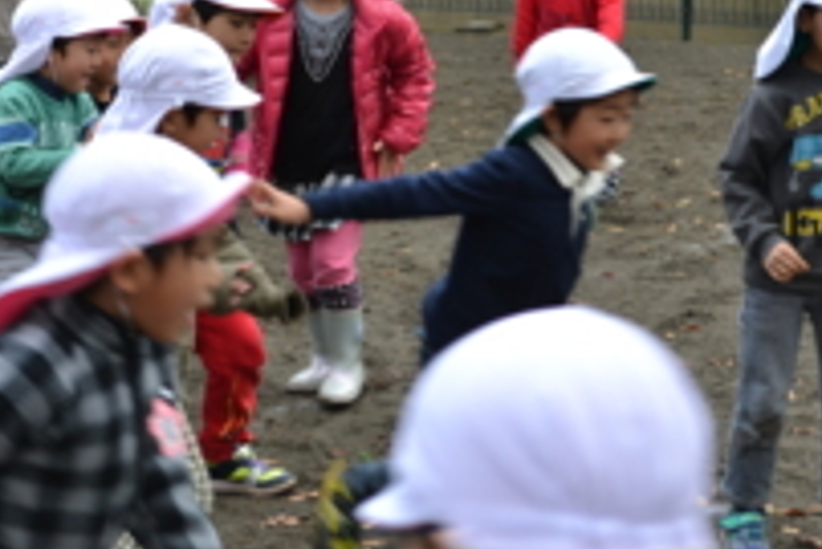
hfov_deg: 17.2
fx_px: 2719
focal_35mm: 119
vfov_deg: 11.5
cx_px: 435
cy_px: 169
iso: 360
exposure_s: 1/125
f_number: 5.6
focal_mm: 40
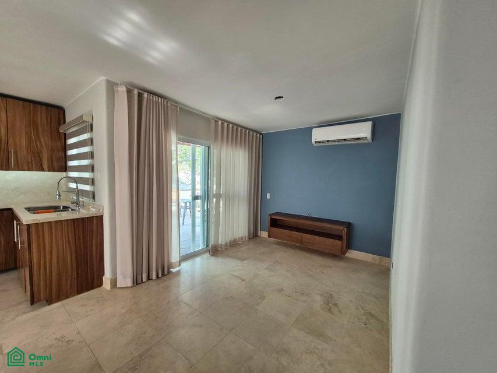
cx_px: 248
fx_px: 187
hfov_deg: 106.2
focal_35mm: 13
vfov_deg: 89.9
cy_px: 186
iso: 160
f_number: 2.2
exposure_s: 1/60
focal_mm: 1.74
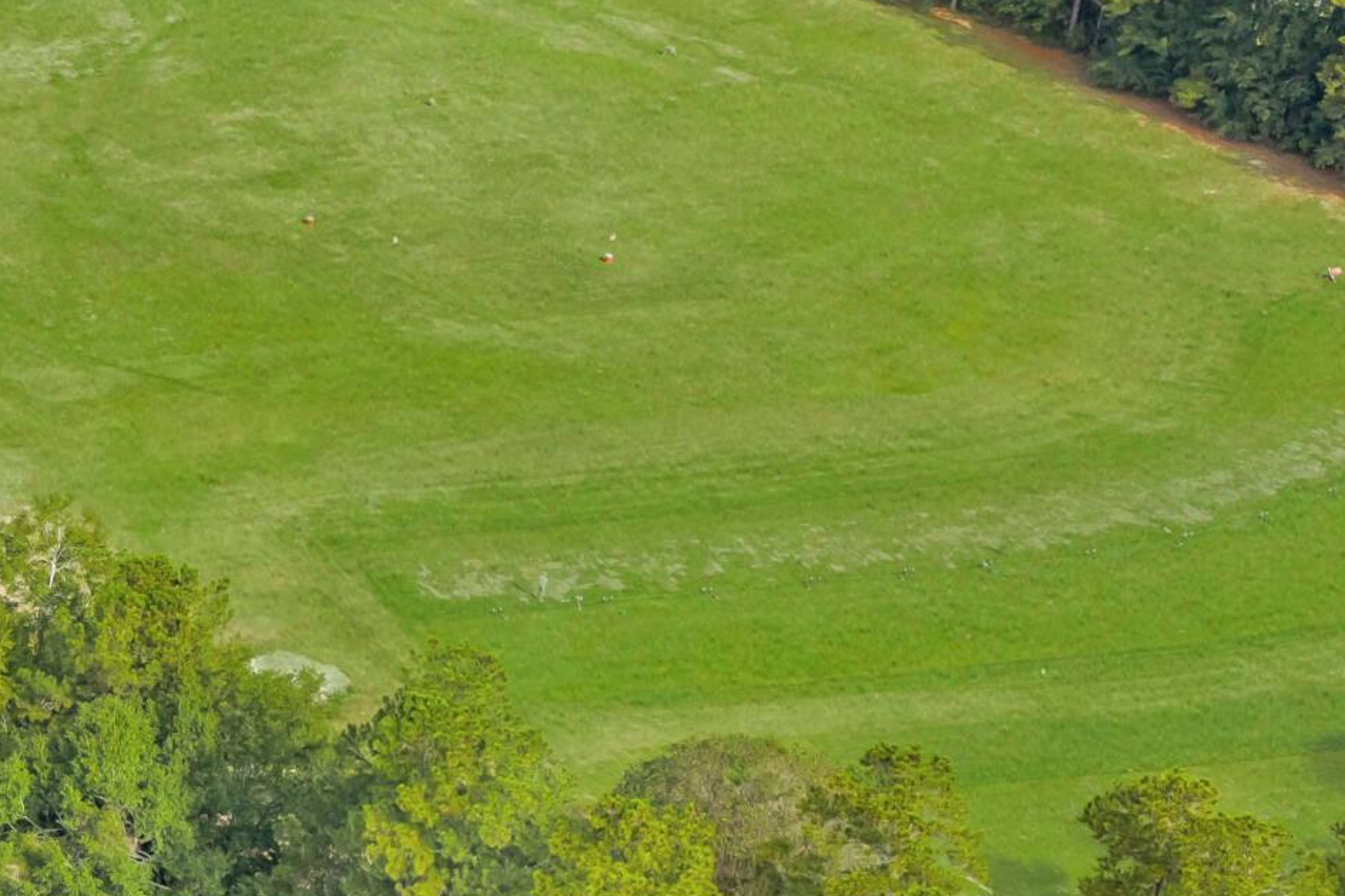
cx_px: -561
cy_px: 423
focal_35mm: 89
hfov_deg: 20.2
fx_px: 3324
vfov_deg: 15.4
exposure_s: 1/1000
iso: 100
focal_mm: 14.45
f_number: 2.8
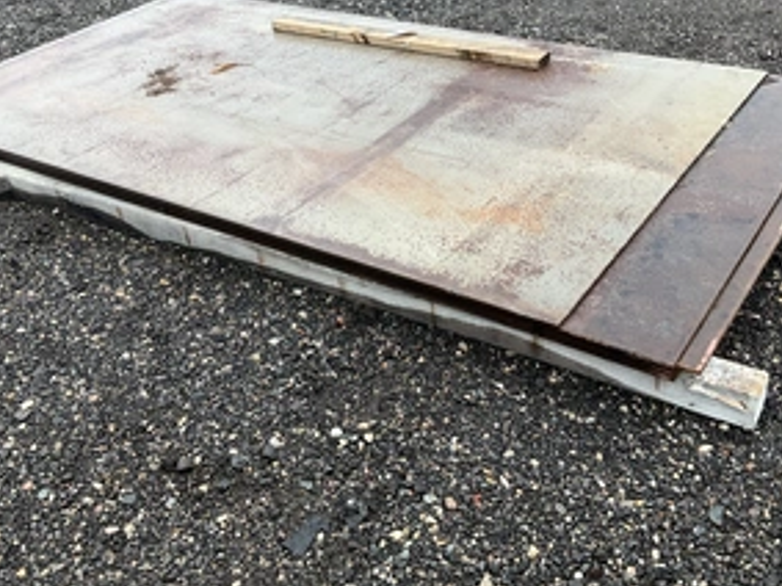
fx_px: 926
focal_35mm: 41
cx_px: 409
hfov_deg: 45.8
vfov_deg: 34.7
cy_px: 185
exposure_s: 1/123
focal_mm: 3
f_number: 1.8
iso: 16
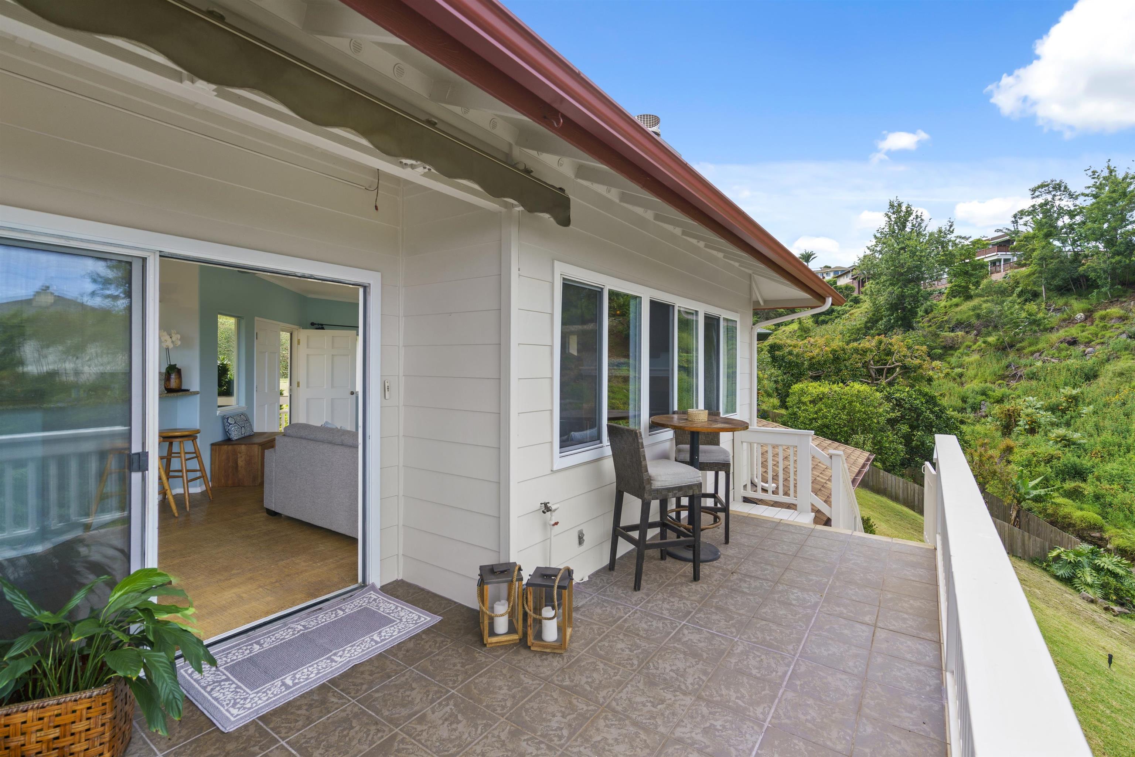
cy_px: 378
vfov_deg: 73.7
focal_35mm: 16
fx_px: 504
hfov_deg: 96.7
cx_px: 568
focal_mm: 16
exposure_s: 1/160
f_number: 8
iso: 200
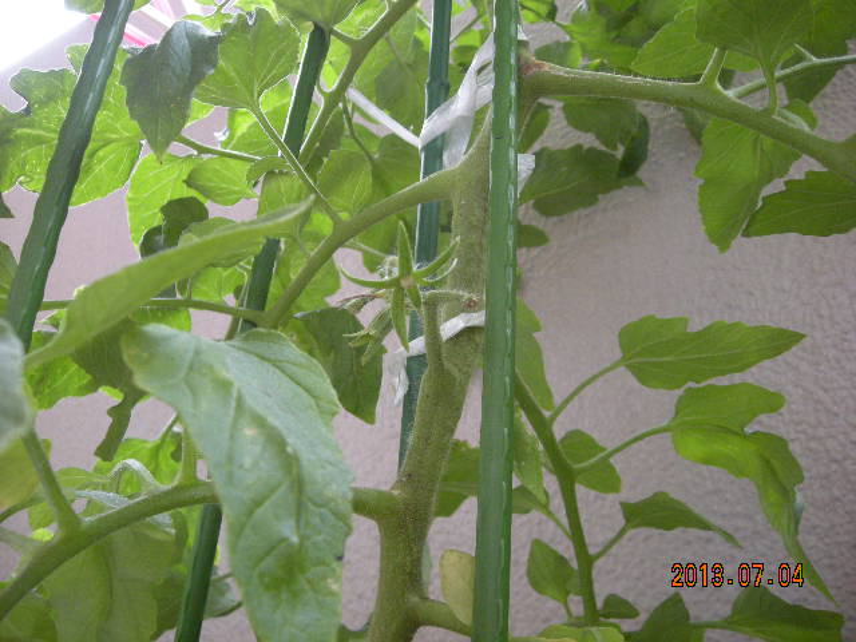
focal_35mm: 35
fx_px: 865
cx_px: 428
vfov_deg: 40.7
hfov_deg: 52.6
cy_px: 321
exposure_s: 1/59.8
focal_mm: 5.7
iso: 284
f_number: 2.8
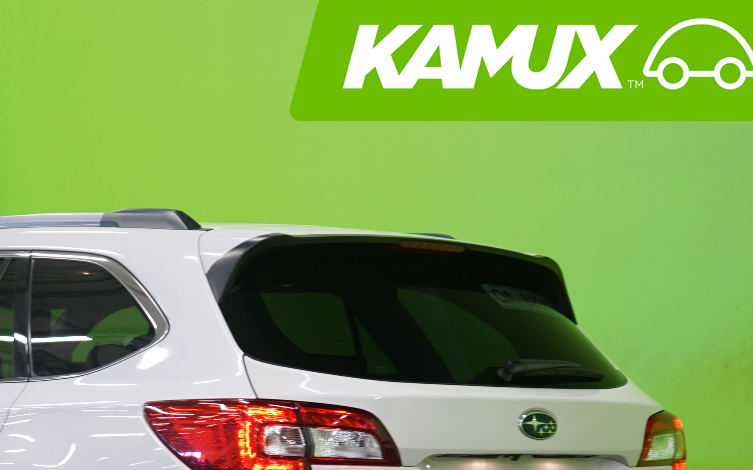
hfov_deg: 19.9
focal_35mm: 103
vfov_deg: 12.6
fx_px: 2114
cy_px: 442
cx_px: 102
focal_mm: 51
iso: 400
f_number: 4.5
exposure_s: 1/10
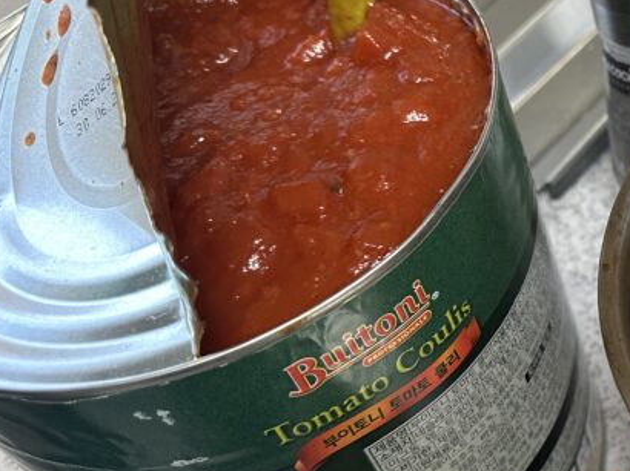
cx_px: 768
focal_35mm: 60
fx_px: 1091
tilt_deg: -49.4
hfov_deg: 27.9
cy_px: 218
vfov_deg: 24.4
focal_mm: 6.86
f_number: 1.78
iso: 200
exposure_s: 1/120
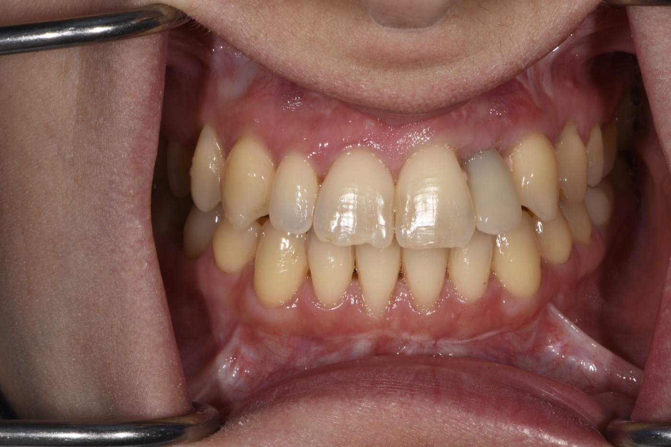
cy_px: 224
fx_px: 2367
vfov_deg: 10.8
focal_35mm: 127
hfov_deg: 16.1
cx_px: 336
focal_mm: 85
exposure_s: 1/100
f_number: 36
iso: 100
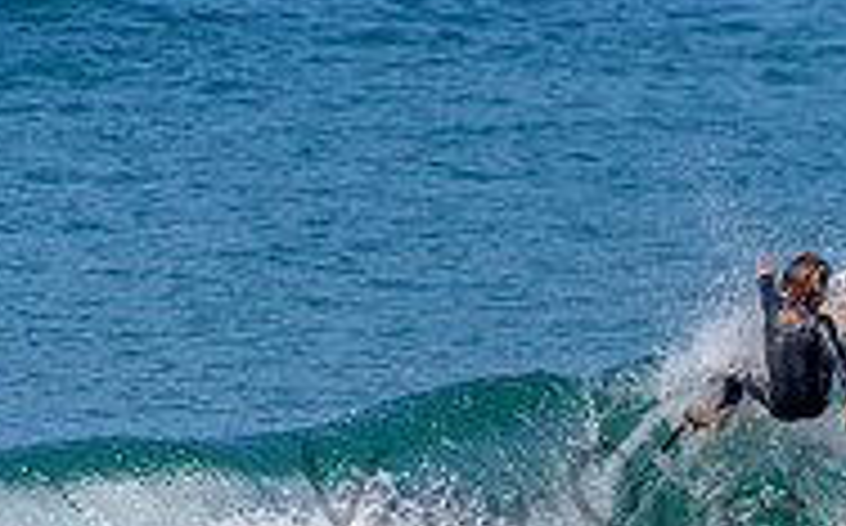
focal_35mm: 1574
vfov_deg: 0.8
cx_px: 765
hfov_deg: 1.3
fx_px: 36247
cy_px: 474
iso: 125
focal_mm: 500
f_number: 5.6
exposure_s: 1/2000
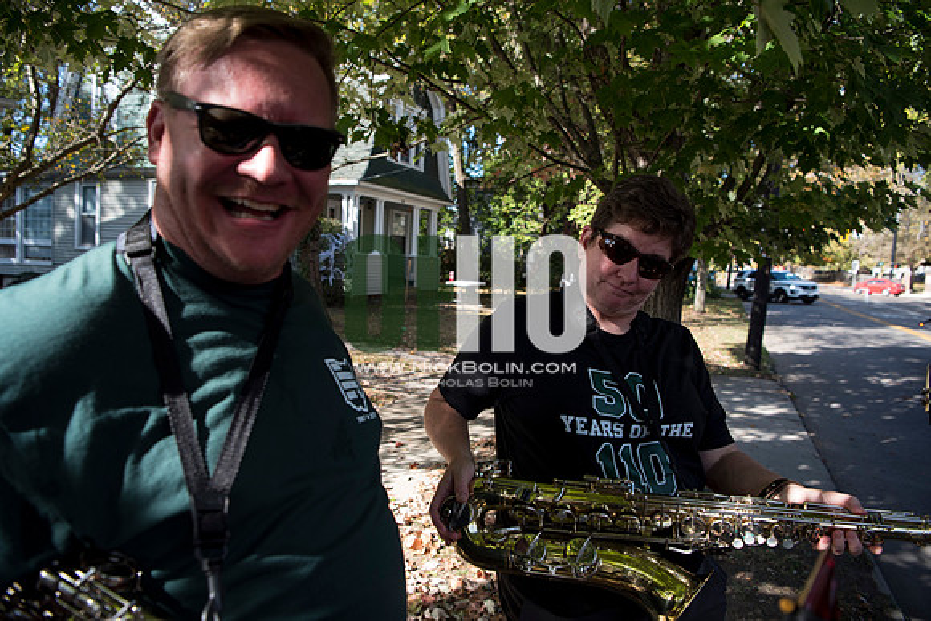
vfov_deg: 53.2
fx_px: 621
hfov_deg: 73.7
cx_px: 466
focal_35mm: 24
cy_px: 310
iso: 250
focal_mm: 24
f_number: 4.5
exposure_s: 1/500
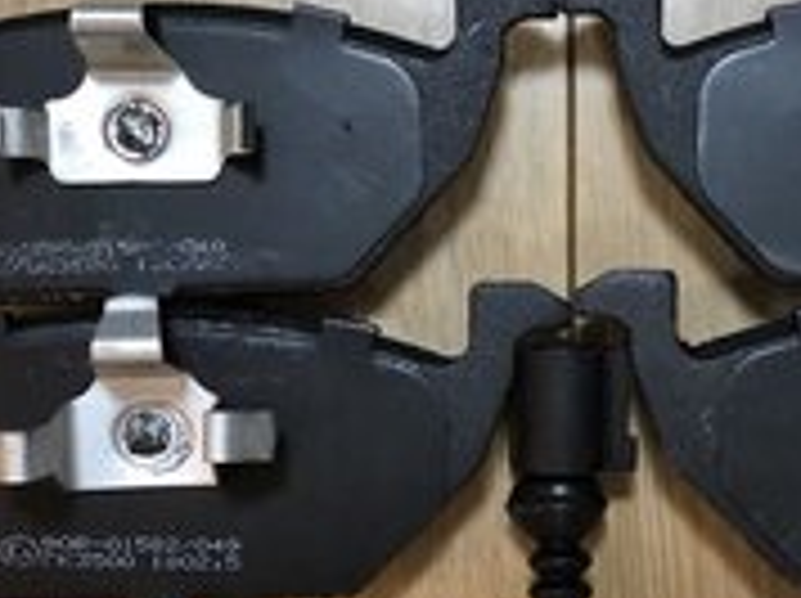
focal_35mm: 63
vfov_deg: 23.2
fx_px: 1456
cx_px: 567
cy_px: 333
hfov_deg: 30.4
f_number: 1.8
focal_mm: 3.99
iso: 100
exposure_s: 1/17
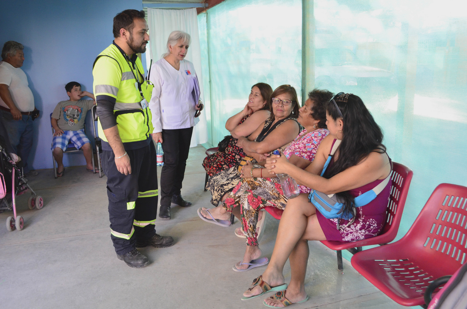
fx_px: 427
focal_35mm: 33
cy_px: 154
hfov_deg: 57.3
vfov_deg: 39.8
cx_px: 234
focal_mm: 22
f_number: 5.6
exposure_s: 1/125
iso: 1600
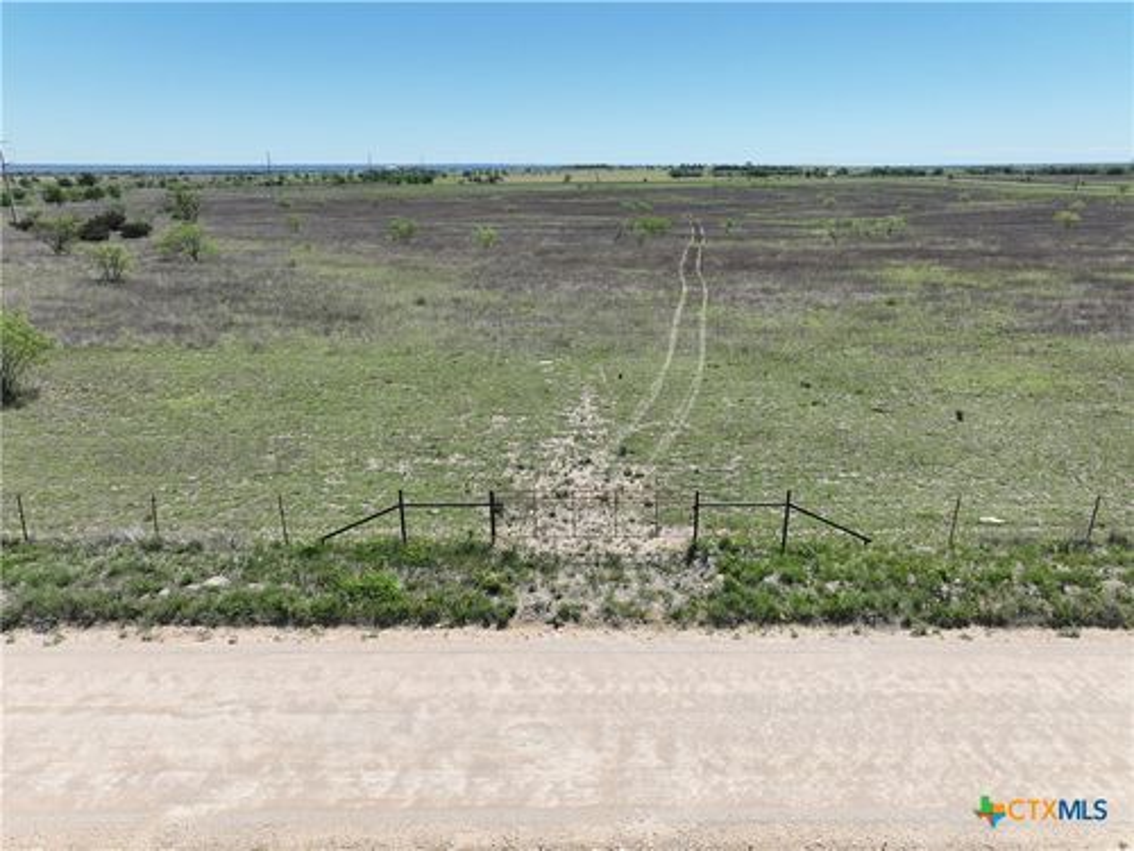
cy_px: 426
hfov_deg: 71.6
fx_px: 786
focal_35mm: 24
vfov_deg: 56.8
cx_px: 567
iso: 100
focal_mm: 12.29
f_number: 3.5
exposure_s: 1/2000
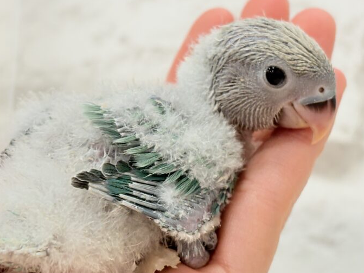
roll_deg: -5.0
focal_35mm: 93
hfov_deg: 21.1
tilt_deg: -10.4
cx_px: 192
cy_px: 161
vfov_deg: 15.9
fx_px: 978
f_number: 1.6
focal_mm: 5.96
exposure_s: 1/100
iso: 80
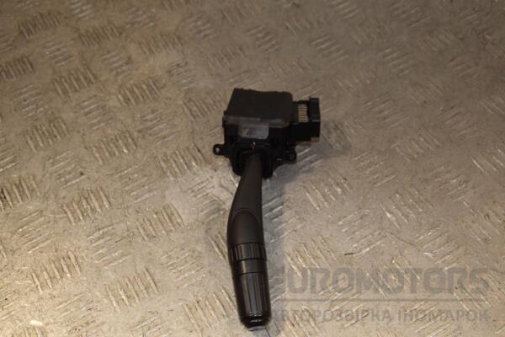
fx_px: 736
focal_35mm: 52
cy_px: 168
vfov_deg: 25.8
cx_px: 252
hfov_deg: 37.9
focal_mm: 35
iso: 800
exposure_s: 1/200
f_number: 6.3
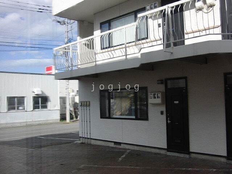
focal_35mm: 37
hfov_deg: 50.1
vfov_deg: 38.7
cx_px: 116
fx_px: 248
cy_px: 87
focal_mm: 6.42
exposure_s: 1/800
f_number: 3.6
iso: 100
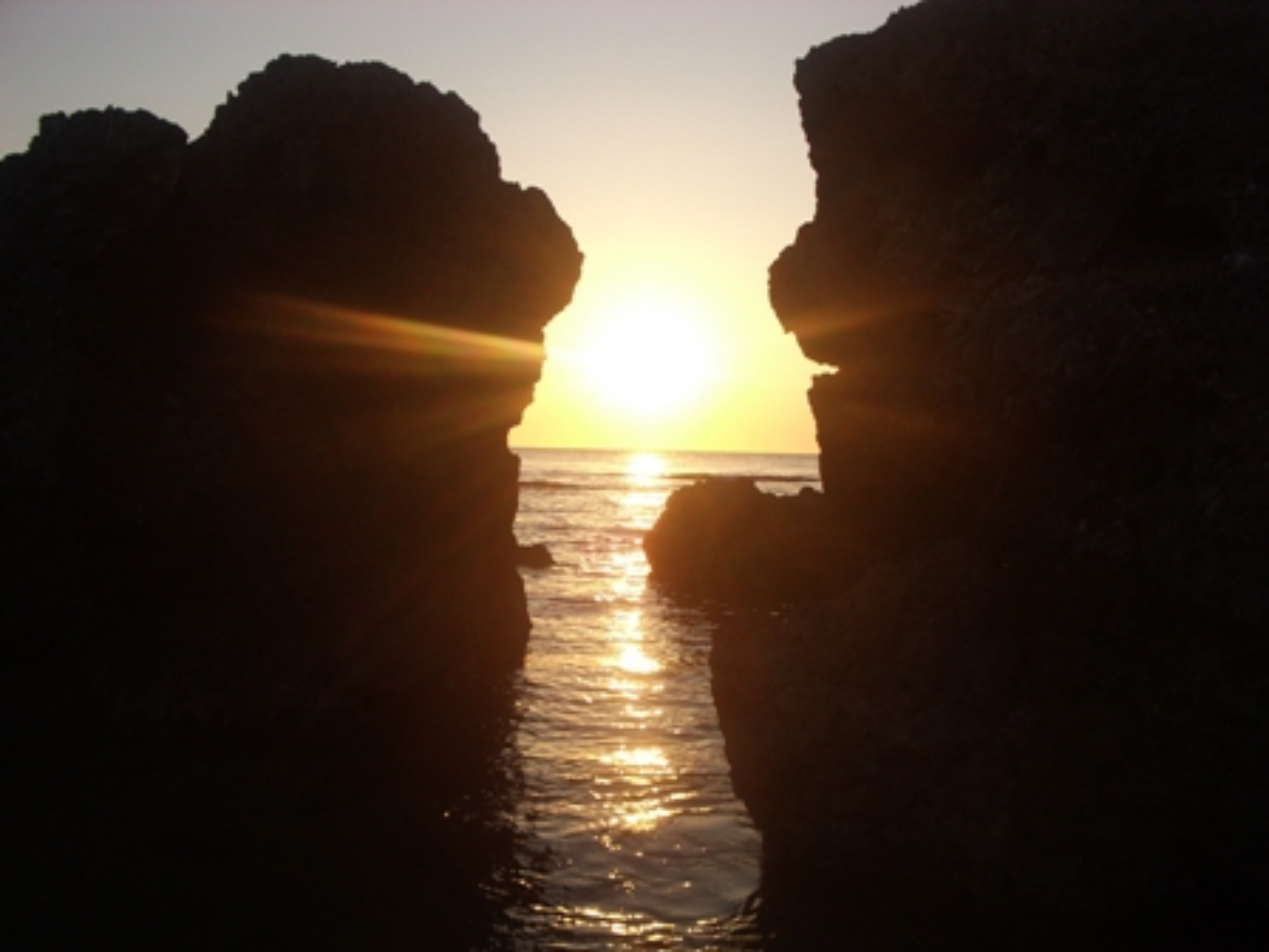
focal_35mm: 35
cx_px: 634
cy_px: 476
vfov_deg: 40.7
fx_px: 1283
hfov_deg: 52.6
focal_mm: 5.8
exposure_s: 1/500
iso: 80
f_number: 4.3
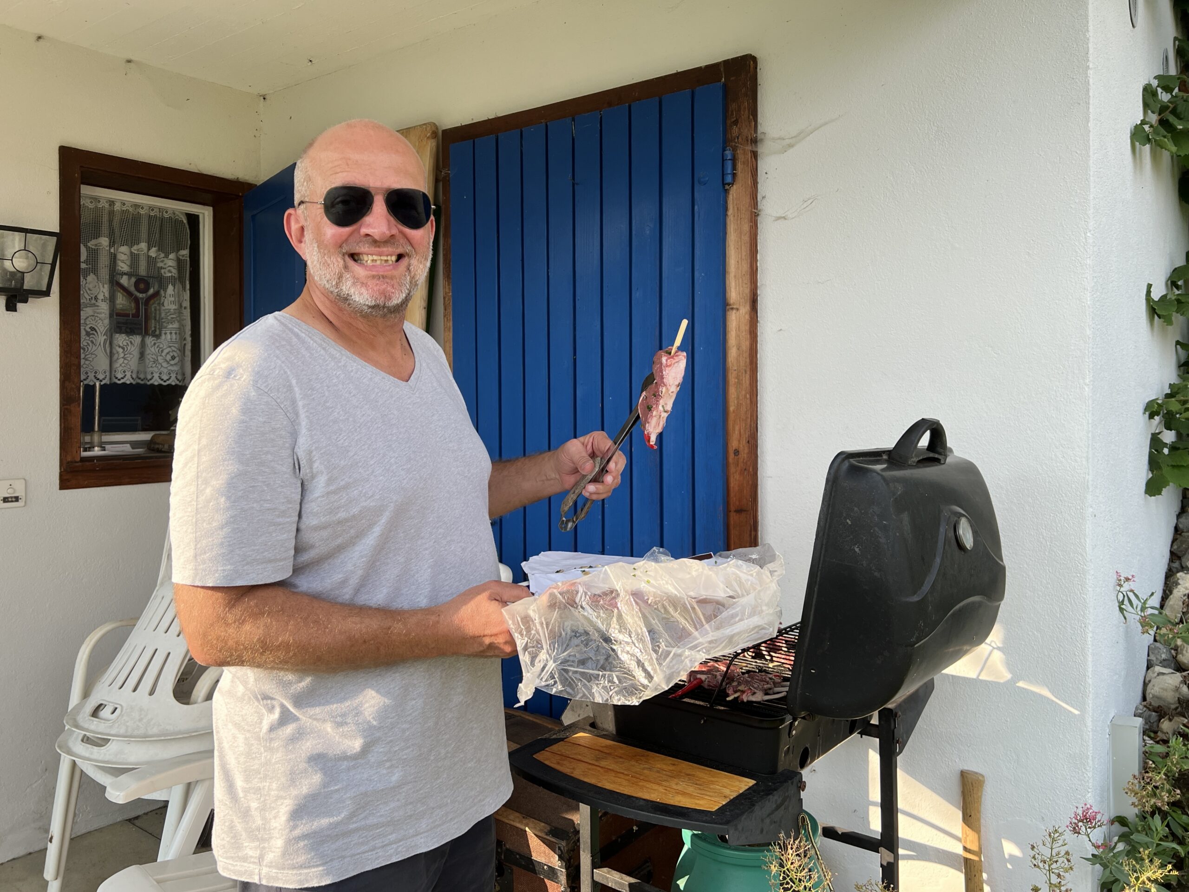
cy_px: 446
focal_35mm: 26
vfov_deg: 53.1
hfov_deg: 67.3
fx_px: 893
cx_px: 594
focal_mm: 5.7
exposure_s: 1/769
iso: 50
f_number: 1.5
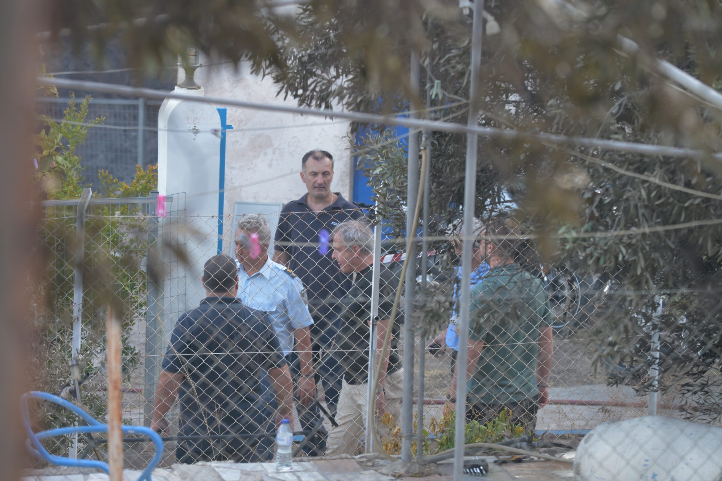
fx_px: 4011
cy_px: 240
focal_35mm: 200
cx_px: 361
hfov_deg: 10.3
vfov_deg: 6.9
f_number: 6.3
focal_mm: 200
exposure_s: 1/250
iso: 1400
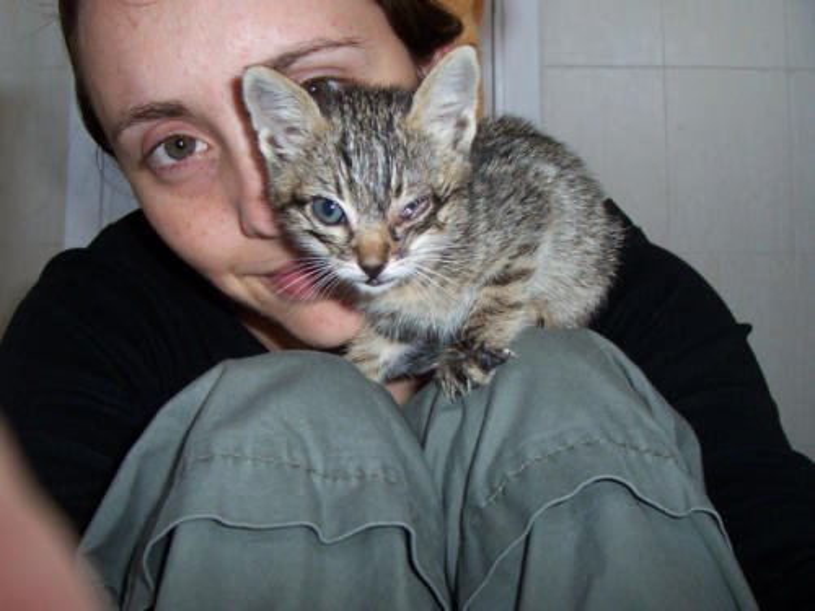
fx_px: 871
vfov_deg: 38.7
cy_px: 306
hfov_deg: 50.1
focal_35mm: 37
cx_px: 408
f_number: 2.8
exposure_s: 1/60
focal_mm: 5.6
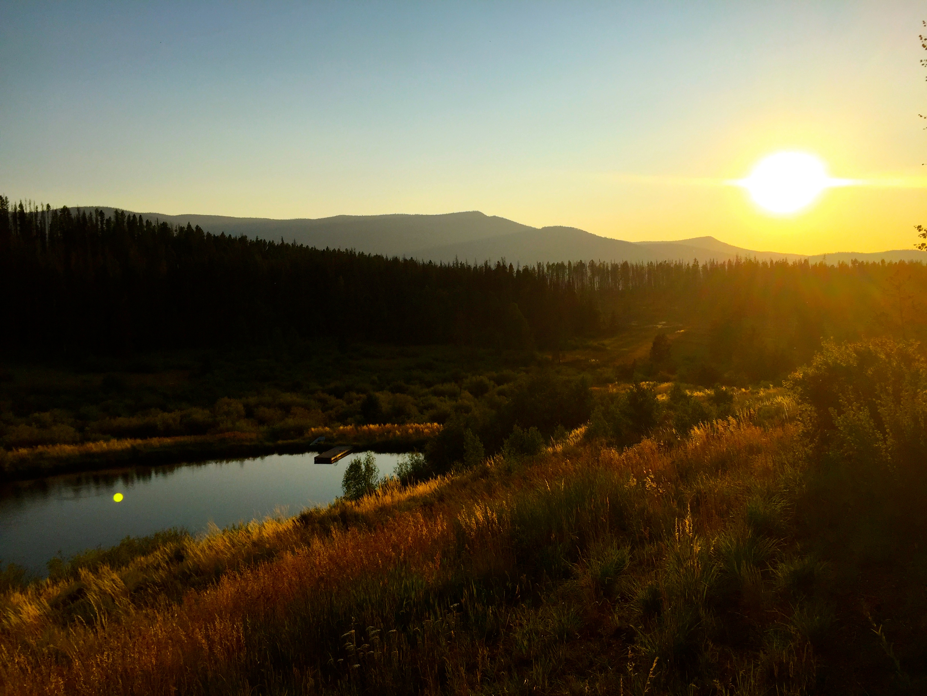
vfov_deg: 48.2
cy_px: 348
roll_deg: +0.8
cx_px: 464
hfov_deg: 61.7
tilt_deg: -2.8
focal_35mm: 29
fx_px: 777
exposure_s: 1/2825
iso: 32
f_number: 2.2
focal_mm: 4.15
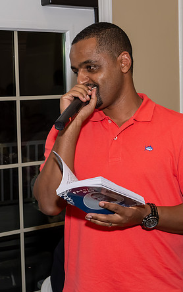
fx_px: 718
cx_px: 97
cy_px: 131
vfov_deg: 23.0
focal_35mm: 90
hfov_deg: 14.5
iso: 1250
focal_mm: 34
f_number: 7.1
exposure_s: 1/250
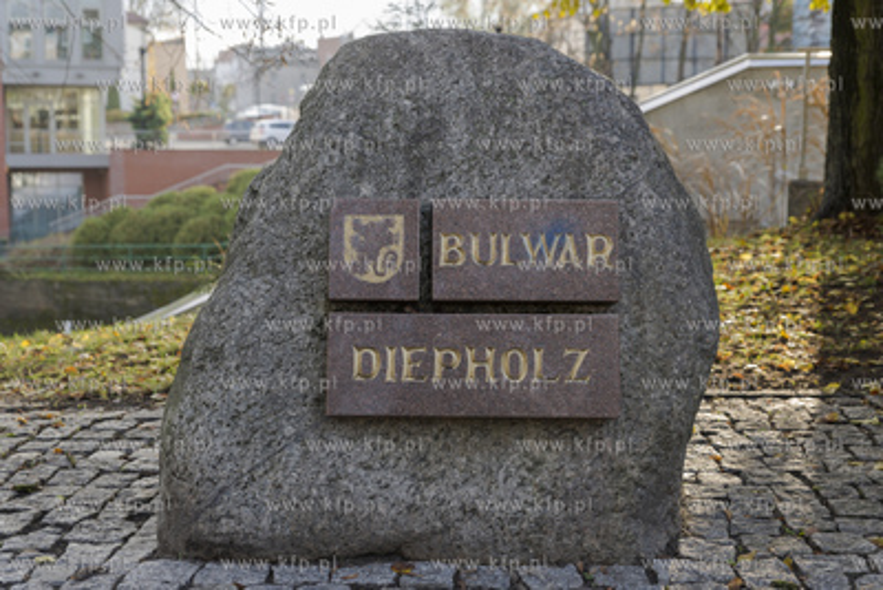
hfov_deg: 39.6
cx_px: 442
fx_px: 1227
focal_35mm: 50
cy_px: 295
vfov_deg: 27.0
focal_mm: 50
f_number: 4
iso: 400
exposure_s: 1/320
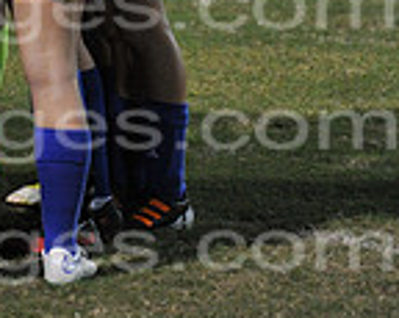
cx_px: -230
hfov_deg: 4.6
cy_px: -171
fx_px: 4897
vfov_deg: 3.7
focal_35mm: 415
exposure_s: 1/400
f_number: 3.2
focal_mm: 110
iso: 5000
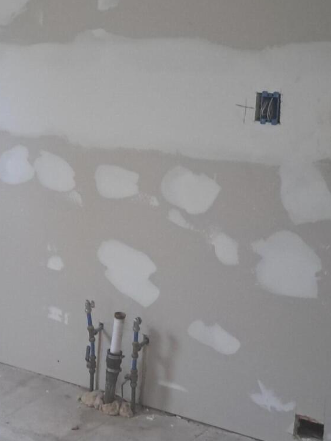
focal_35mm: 72
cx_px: 9
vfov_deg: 27.0
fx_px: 917
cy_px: 271
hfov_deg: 19.9
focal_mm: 4
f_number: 1.8
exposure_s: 1/60
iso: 400
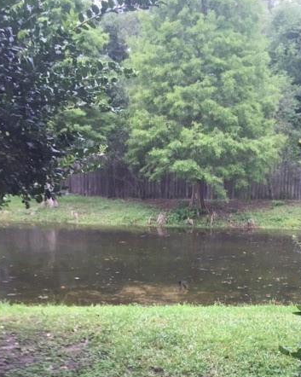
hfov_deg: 36.3
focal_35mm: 41
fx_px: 457
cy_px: 267
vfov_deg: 43.8
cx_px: 183
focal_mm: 4.15
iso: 50
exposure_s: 1/30
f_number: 2.2
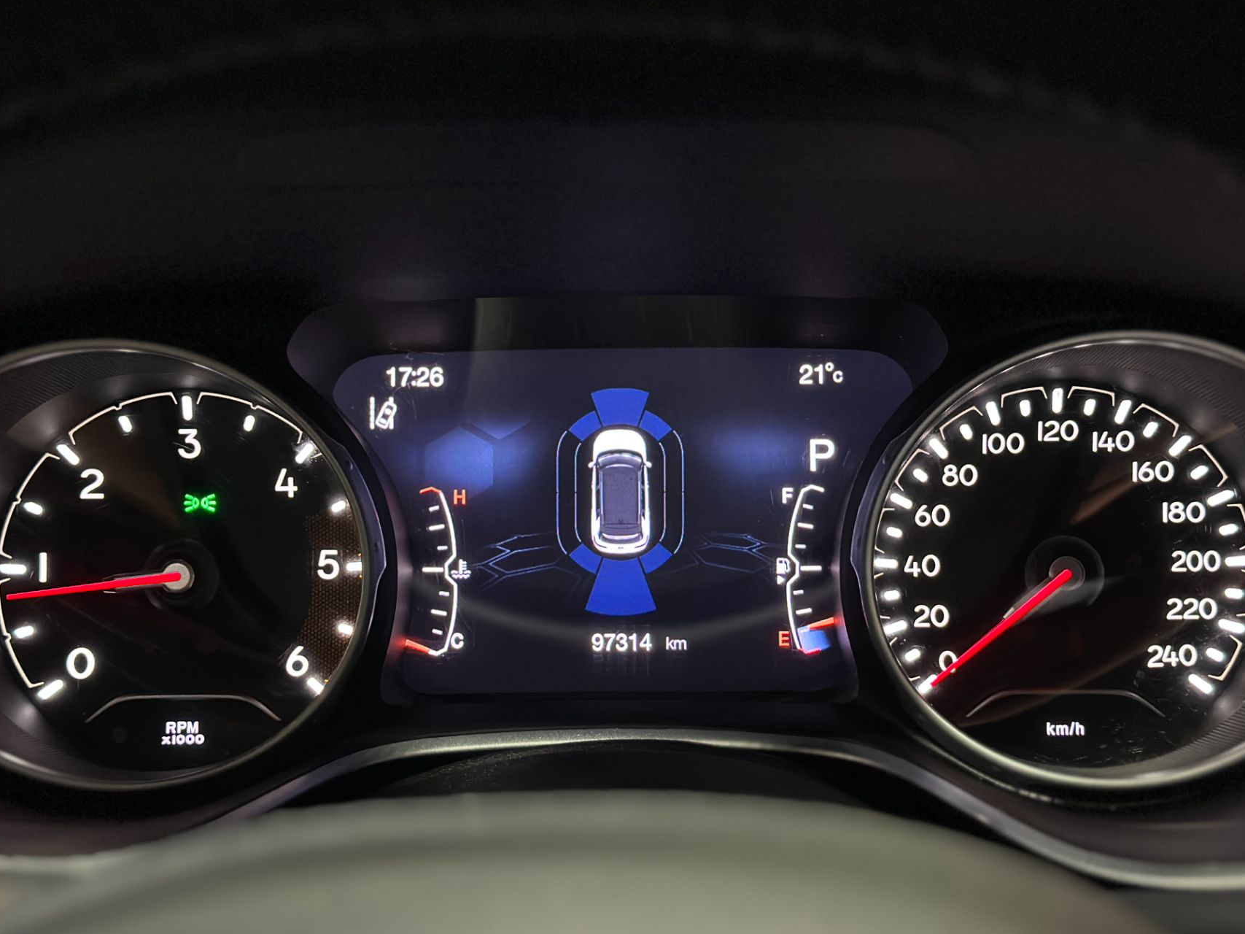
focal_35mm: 54
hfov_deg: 35.5
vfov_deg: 27.0
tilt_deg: -19.6
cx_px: 612
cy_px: 503
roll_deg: +0.2
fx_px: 1942
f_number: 1.78
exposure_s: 1/43
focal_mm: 6.86
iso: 400
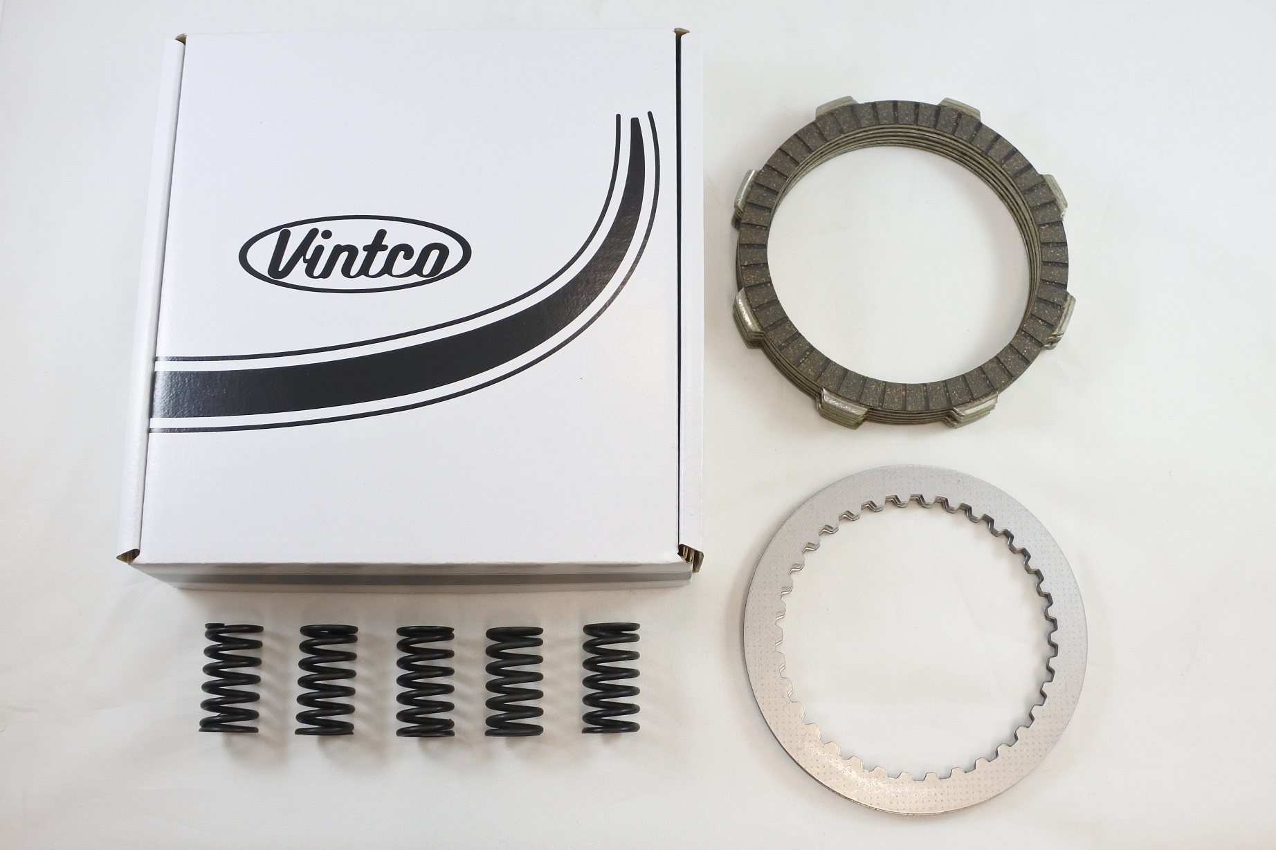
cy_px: 425
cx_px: 638
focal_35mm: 27
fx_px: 957
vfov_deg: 47.9
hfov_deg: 67.4
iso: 400
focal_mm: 10
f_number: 3.5
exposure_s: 1/160
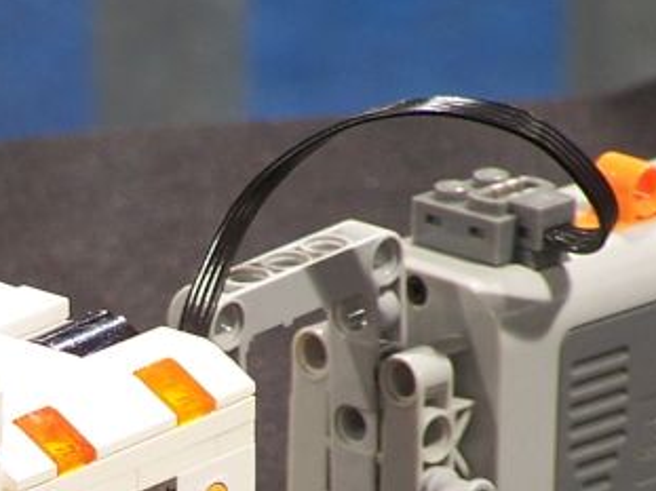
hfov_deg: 2.9
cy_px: 628
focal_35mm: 689
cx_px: -110
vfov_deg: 2.2
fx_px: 13052
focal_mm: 34.6
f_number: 3.2
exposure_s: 1/3
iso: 80
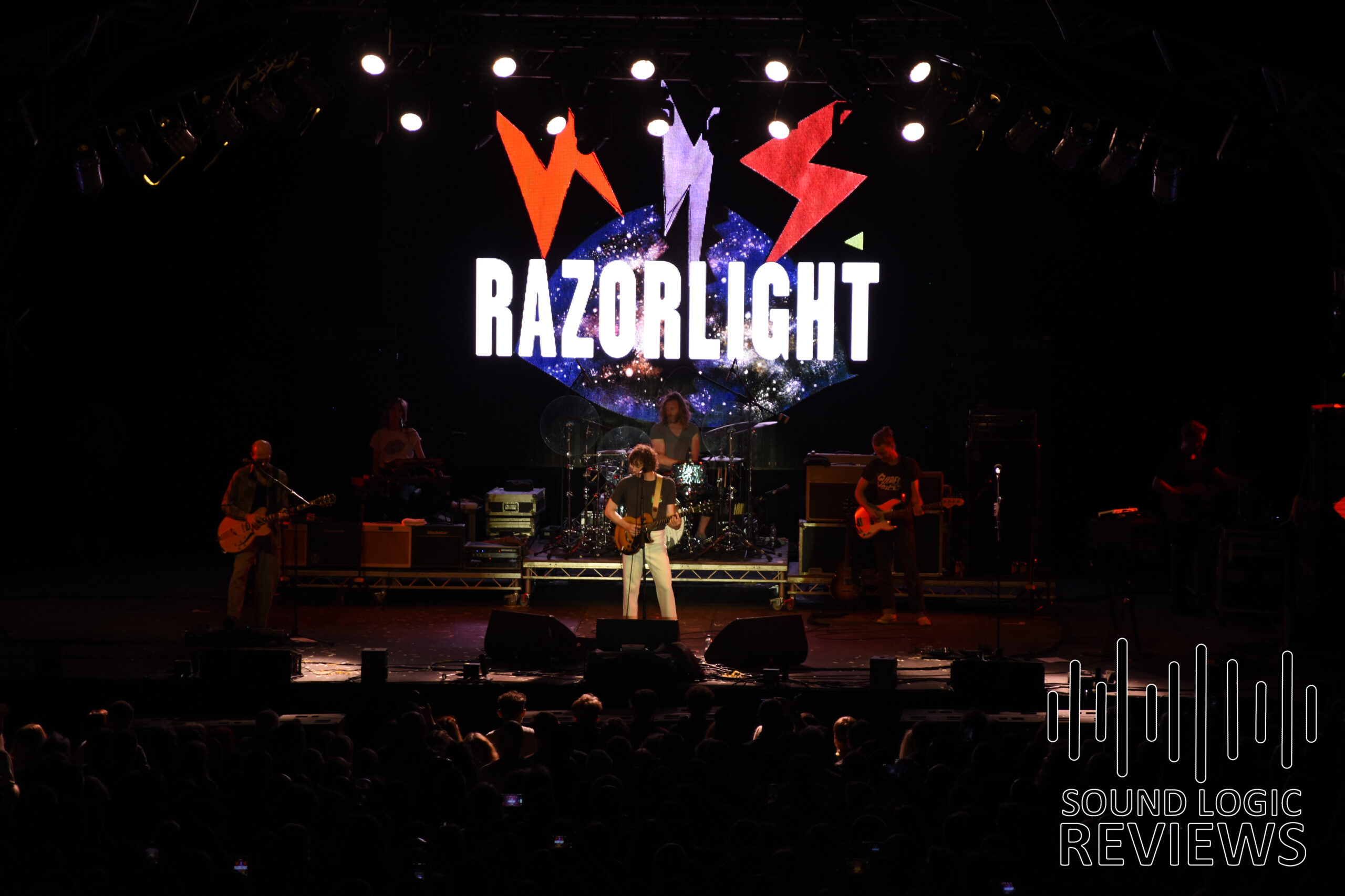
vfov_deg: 11.4
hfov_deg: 17.1
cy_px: 448
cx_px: 672
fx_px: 4483
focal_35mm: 120
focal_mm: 80
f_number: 4
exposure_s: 1/200
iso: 500
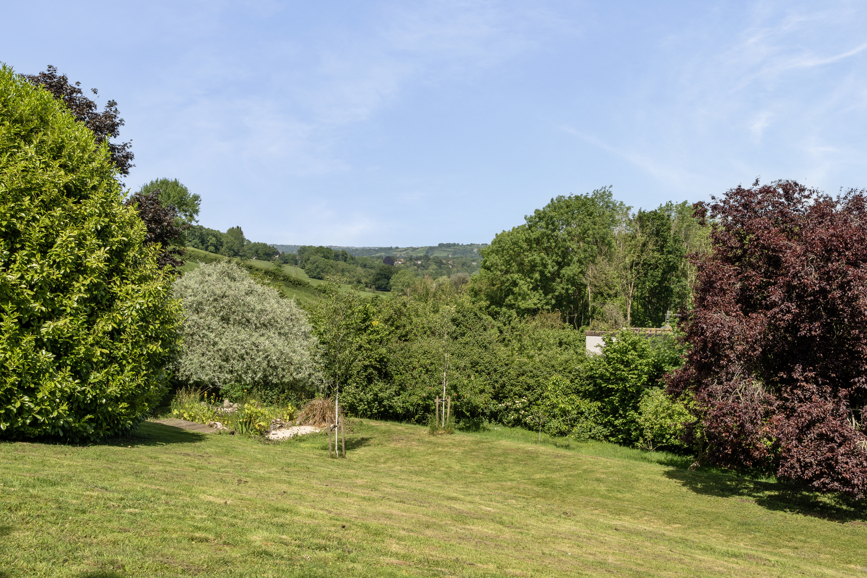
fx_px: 867
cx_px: 434
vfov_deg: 36.9
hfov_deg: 53.1
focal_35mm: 36
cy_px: 289
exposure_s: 1/1000
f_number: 8
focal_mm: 24
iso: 400
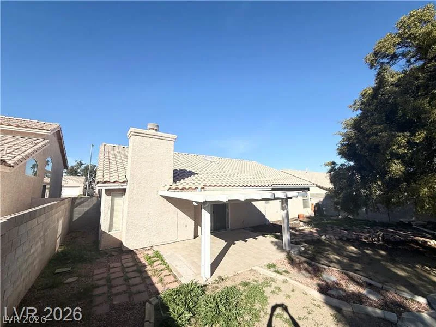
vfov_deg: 85.7
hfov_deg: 102.1
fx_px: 176
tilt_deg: +8.0
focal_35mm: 14
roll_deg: +0.7
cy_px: 164
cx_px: 218
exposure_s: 1/4762
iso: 50
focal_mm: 2.22
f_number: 2.2
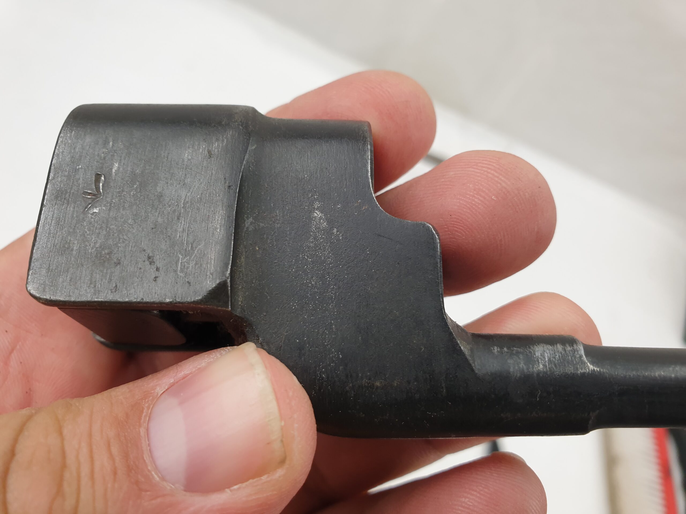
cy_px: 257
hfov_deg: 67.3
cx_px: 343
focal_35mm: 26
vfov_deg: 53.1
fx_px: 515
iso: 100
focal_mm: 4.3
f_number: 2.4
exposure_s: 1/100
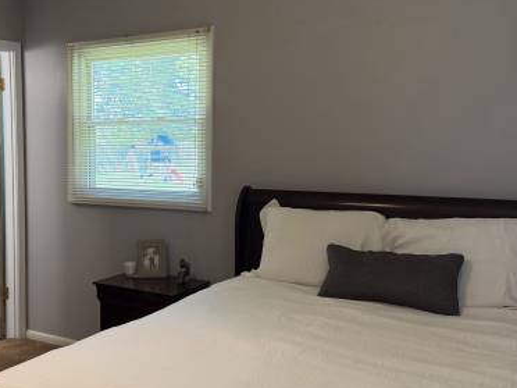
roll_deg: -0.4
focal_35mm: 43
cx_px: 158
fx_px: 642
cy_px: 186
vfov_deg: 33.6
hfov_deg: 43.0
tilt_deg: -3.8
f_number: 1.78
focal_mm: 6.76
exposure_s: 1/120
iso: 200
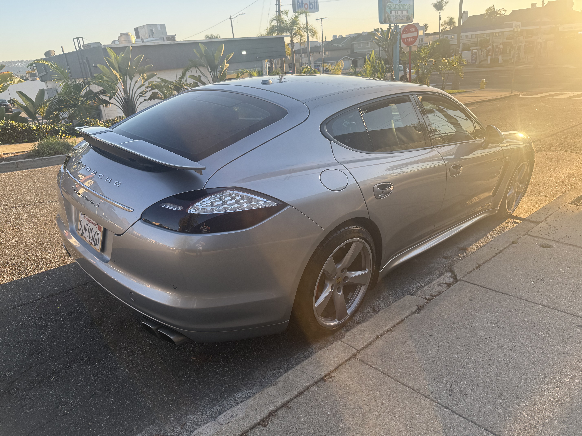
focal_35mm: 24
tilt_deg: -20.4
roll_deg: +4.7
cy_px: 218
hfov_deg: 71.6
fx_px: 404
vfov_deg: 56.8
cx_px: 291
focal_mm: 6.76
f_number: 1.78
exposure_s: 1/920
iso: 100
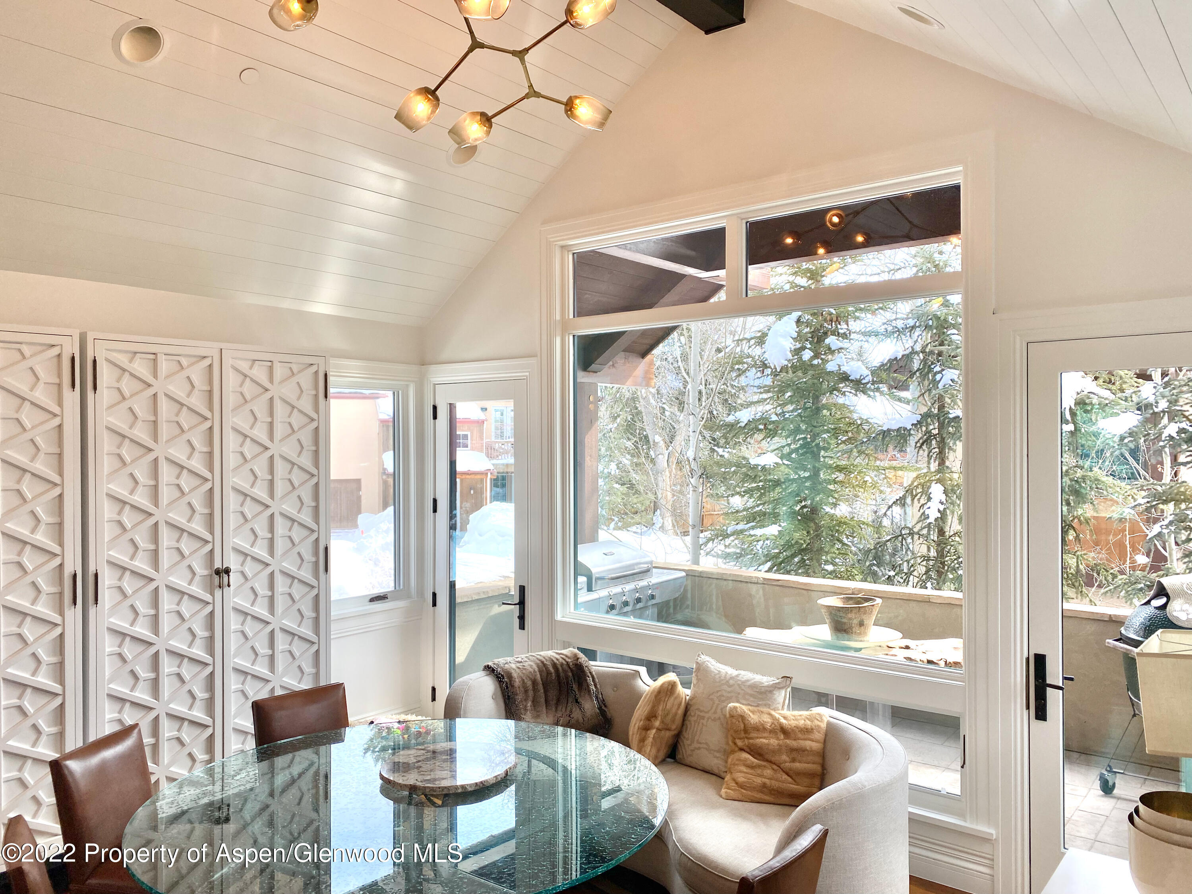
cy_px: 447
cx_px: 596
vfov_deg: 53.1
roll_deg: -0.2
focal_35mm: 26
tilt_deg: -0.3
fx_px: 895
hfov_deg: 67.3
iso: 32
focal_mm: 4.25
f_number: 1.8
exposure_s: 1/328
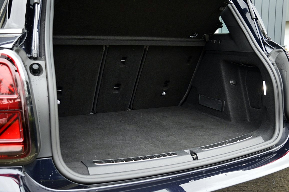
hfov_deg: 49.6
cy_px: 96
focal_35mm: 39
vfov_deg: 34.1
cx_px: 144
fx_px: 313
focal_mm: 26
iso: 800
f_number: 4
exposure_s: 1/40
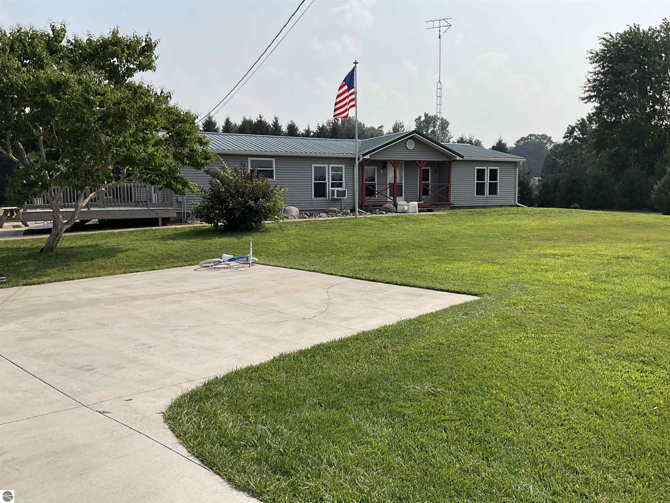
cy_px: 252
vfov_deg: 48.2
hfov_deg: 61.7
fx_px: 561
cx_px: 335
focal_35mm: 29
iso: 25
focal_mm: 3
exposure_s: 1/3322
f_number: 1.8
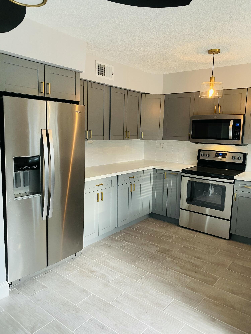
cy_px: 167
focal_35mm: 26
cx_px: 126
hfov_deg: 53.1
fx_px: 251
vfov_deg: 67.3
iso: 200
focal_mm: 4.25
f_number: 1.8
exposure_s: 1/60
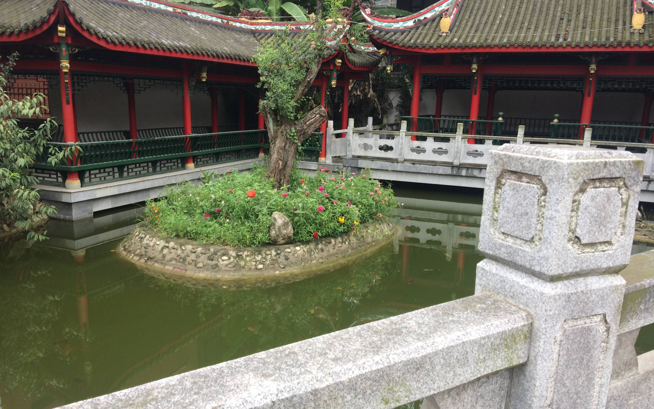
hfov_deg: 61.2
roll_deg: -1.4
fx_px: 553
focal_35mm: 31
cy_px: 233
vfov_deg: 40.5
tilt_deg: -13.8
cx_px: 329
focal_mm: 4.15
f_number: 2.2
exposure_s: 1/100
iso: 32
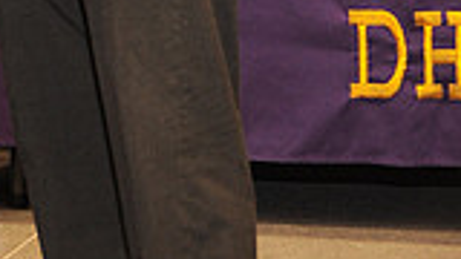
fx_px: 3056
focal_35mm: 250
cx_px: -86
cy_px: -553
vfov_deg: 4.6
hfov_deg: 8.5
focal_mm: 66
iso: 1250
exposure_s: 1/60
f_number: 5.6
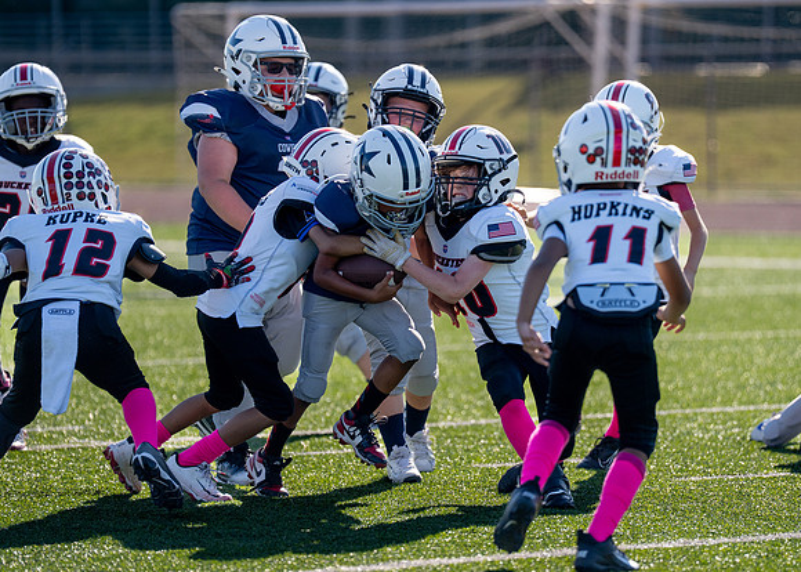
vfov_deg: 5.8
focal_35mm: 249
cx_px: 433
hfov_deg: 8.1
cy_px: 301
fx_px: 5662
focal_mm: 200
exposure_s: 1/4000
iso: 320
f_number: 2.8
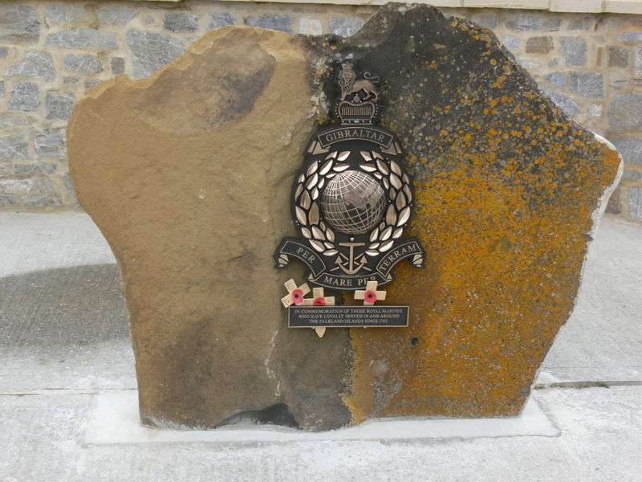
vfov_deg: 27.5
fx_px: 983
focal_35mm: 53
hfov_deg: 36.2
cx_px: 321
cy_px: 241
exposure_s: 1/125
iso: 80
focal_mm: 10.3
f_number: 5.6
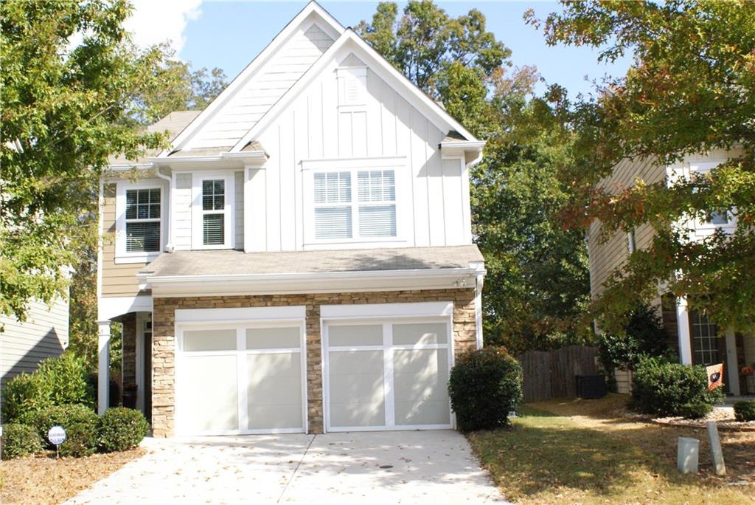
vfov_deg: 34.3
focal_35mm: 39
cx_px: 378
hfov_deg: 49.5
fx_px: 818
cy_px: 252
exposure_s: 1/1250
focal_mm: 26
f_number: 9
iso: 1600
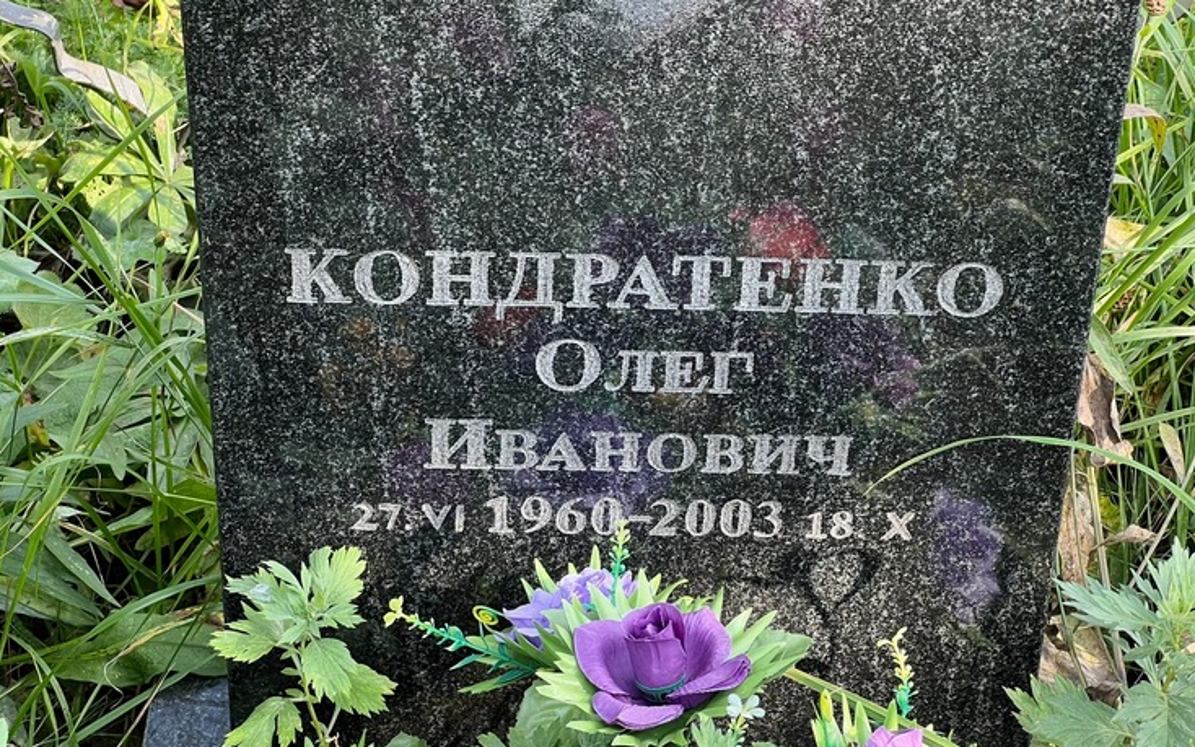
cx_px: 625
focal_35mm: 89
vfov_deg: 14.7
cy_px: 350
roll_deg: -1.6
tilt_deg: -38.8
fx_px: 2899
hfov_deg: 23.3
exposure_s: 1/99
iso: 40
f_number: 2.8
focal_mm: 9
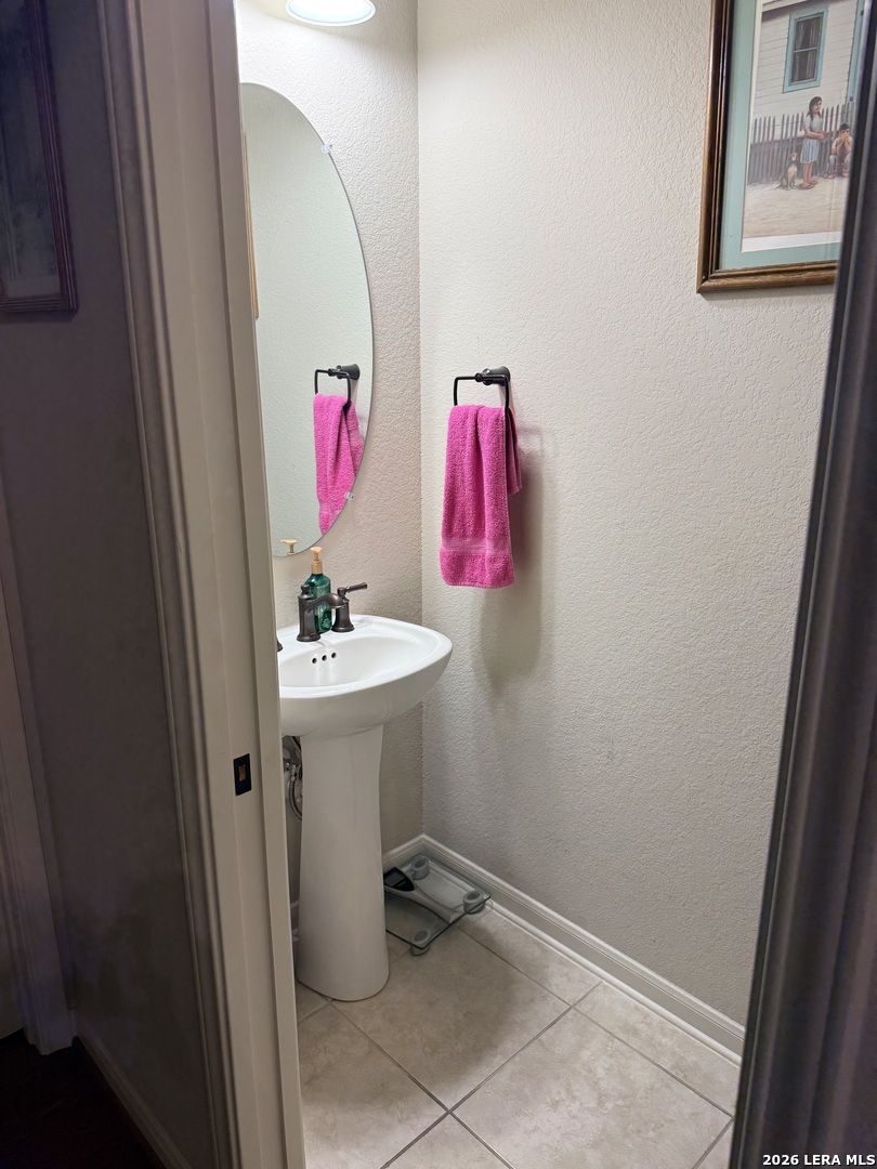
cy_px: 584
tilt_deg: -16.1
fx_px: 811
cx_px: 438
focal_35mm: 24
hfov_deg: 56.8
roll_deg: -0.2
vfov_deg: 71.6
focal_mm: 6.76
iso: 200
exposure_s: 1/120
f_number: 1.78
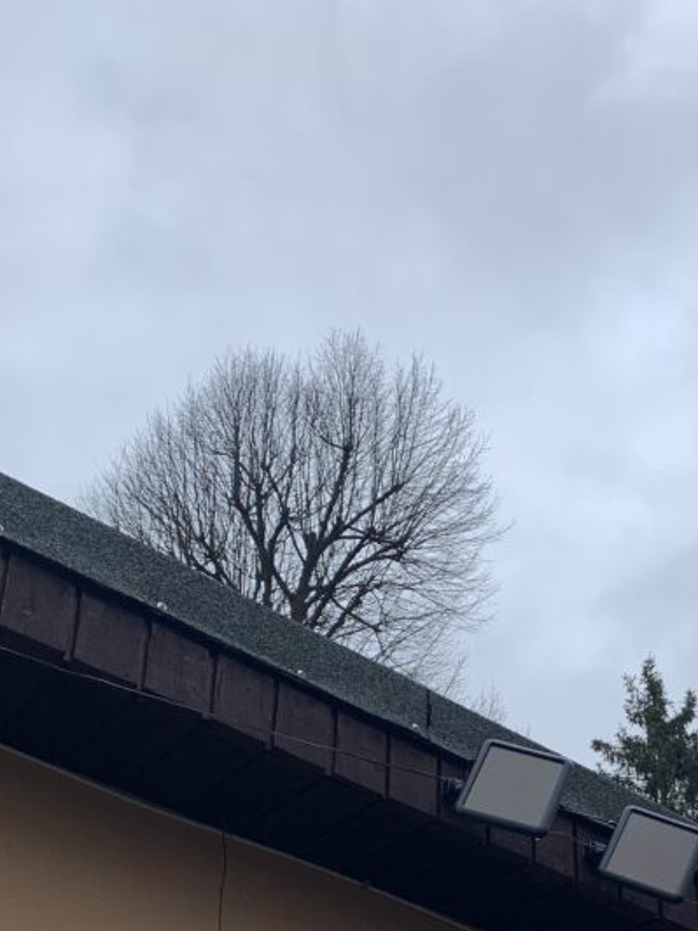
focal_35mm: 50
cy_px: 873
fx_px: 1344
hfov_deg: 28.7
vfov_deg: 35.5
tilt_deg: +24.9
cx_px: 509
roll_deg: +2.3
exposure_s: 1/1250
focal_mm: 4.25
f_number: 1.8
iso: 25
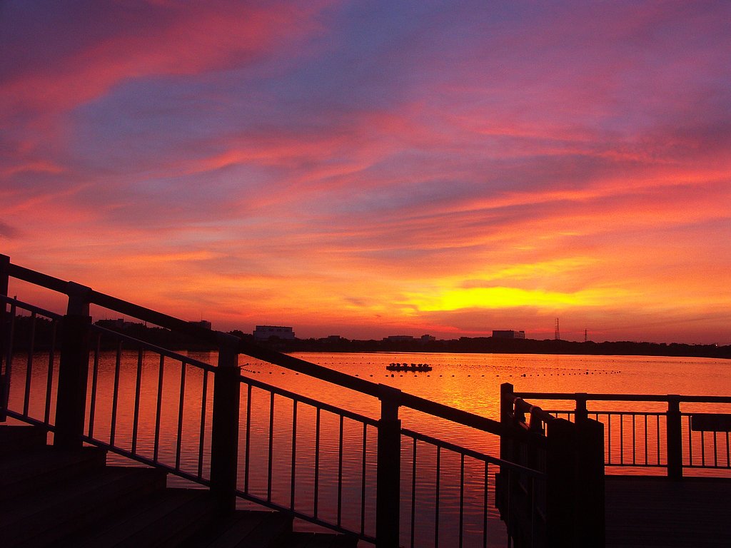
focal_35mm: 33
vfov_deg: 42.9
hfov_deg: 55.4
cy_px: 274
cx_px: 366
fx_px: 697
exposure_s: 1/40
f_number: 3.5
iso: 100
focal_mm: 8.41
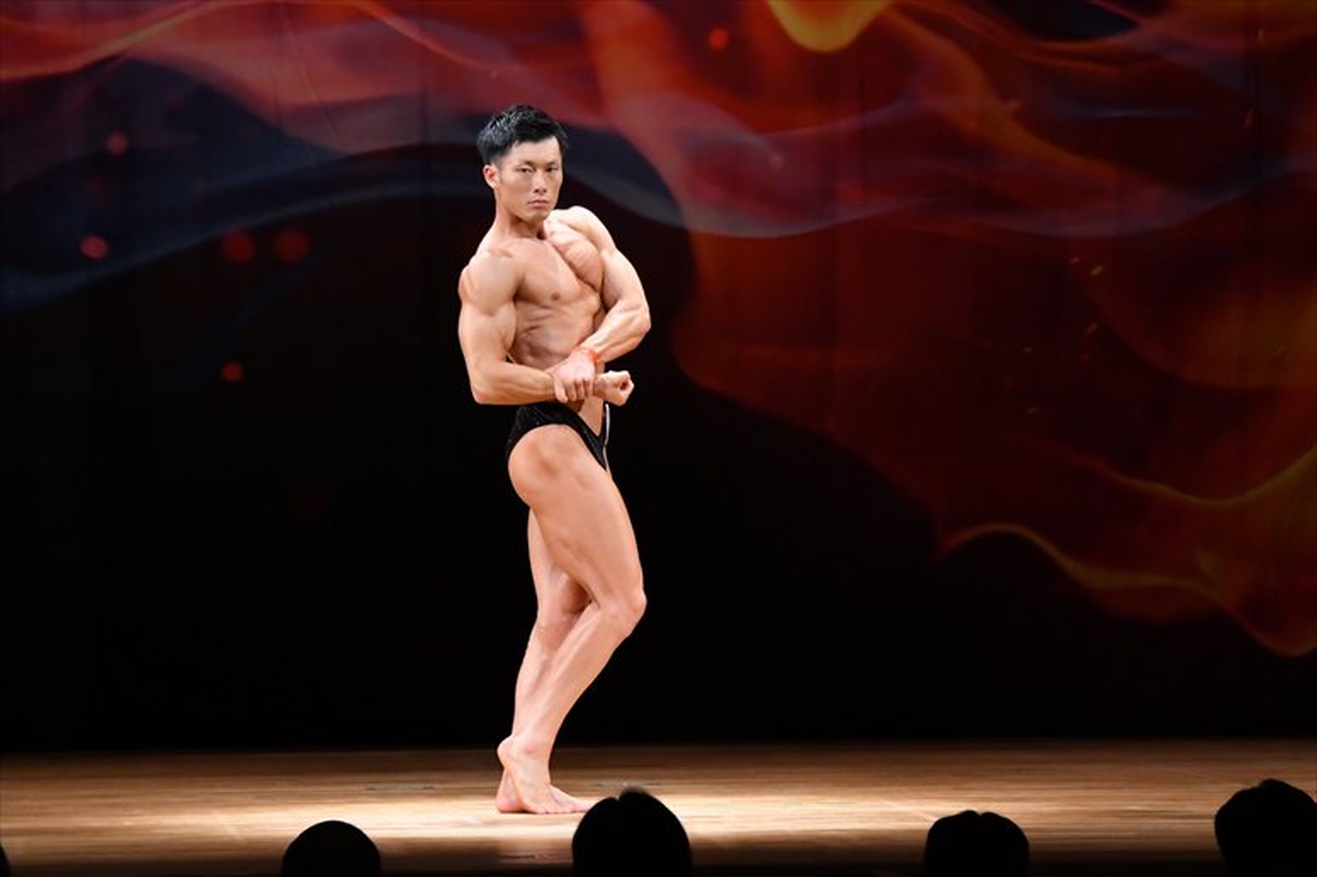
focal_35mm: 225
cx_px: 658
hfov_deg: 9.2
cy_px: 438
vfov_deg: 6.1
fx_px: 8227
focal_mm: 150
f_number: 5.6
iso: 4000
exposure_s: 1/400
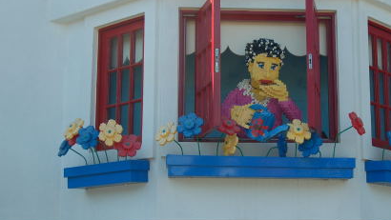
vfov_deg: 14.1
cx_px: 252
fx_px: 890
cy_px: 85
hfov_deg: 24.7
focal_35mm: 86
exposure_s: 1/125
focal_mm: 35
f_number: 5.6
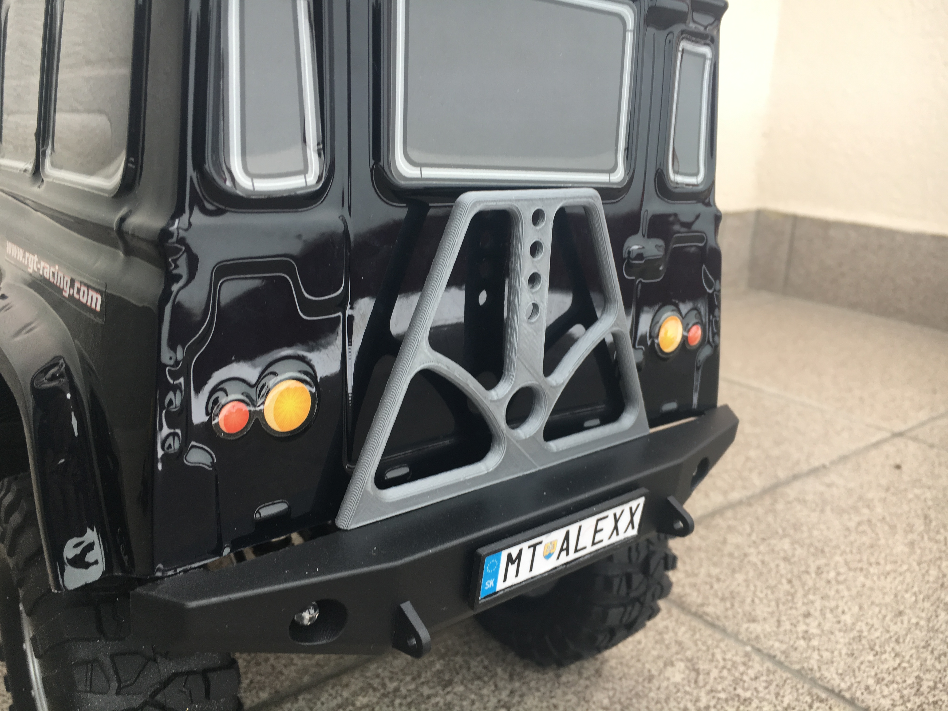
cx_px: 474
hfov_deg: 61.7
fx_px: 794
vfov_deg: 48.2
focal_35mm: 29
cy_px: 356
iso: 32
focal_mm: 4.15
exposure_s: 1/50
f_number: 2.2
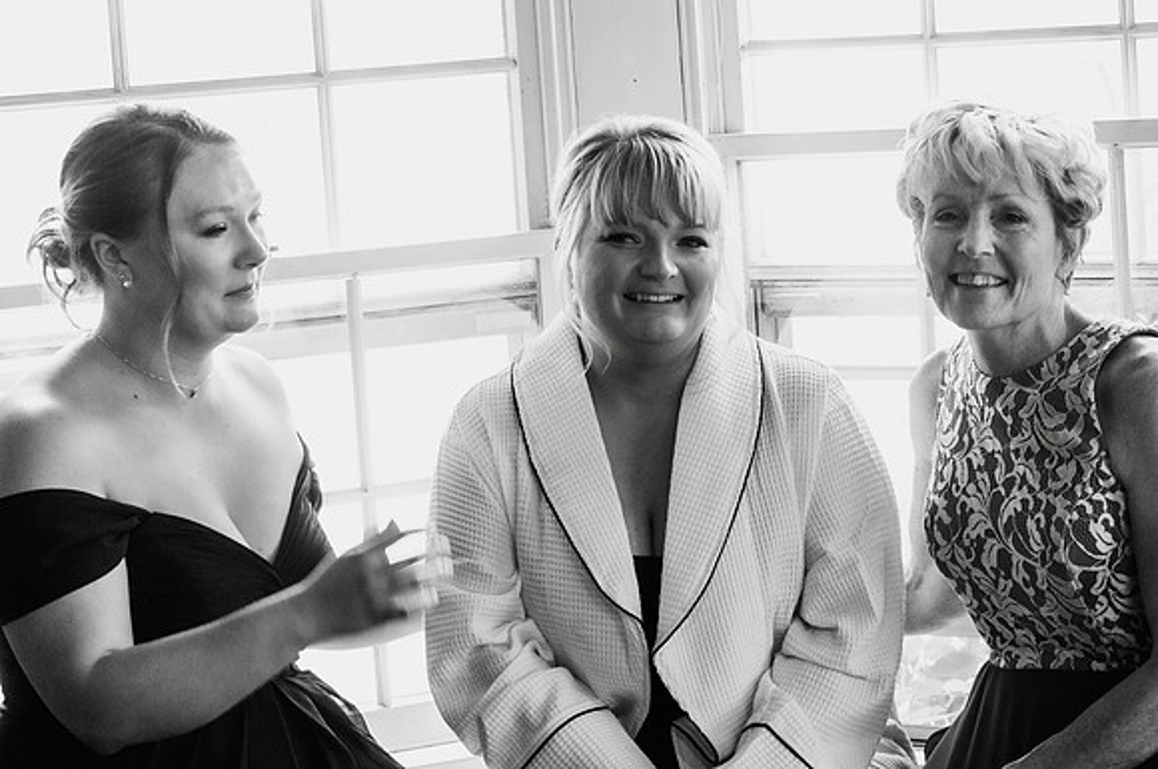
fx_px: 2650
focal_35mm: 82
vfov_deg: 16.5
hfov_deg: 24.6
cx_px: 579
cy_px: 384
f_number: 5.6
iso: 360
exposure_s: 1/125
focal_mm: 55
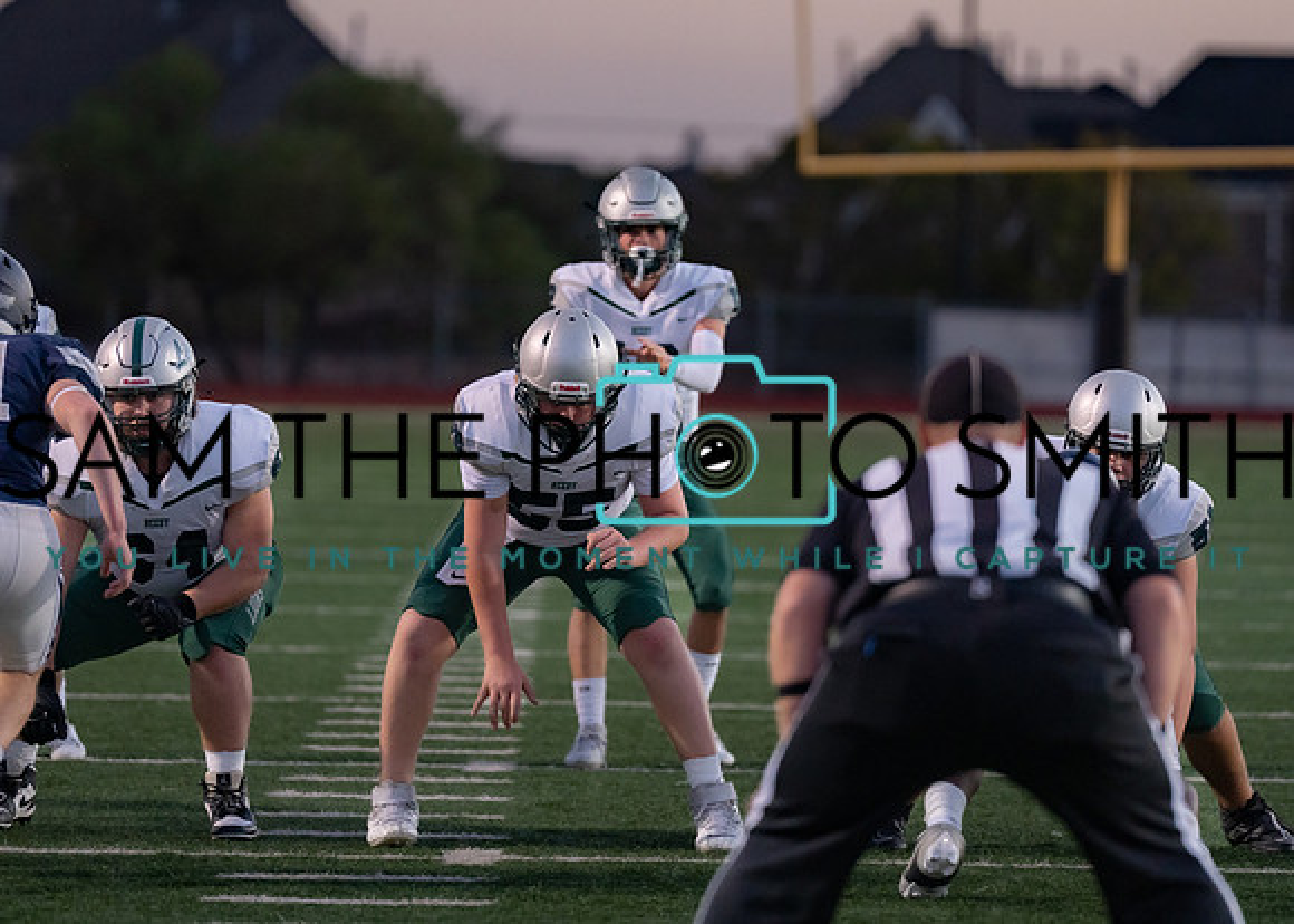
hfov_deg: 7.5
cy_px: 350
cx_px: 658
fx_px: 9924
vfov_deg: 5.3
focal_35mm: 270
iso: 2000
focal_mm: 200
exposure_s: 1/1250
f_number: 2.8
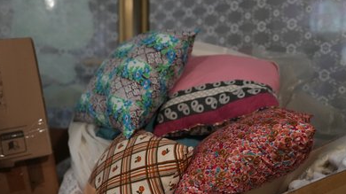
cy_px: 109
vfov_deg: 27.7
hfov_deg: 47.4
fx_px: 394
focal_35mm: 43
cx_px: 173
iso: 6400
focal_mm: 40
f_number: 2.8
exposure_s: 1/250
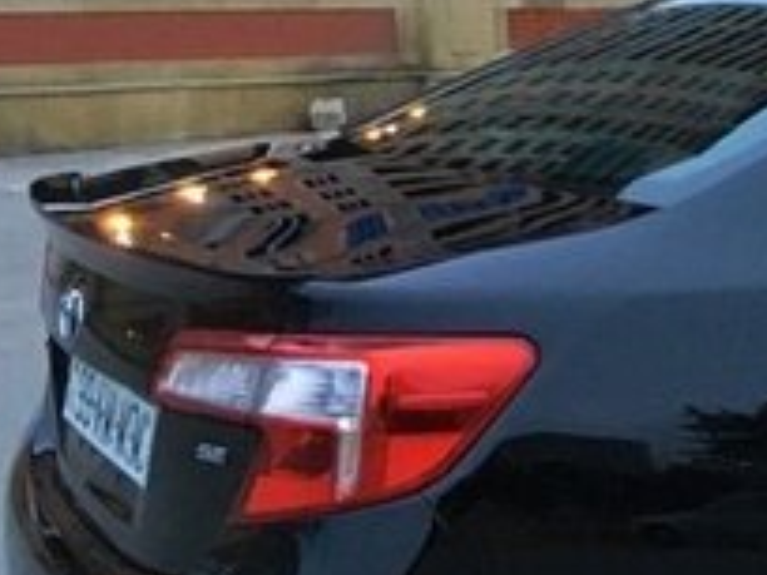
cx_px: 1181
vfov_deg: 15.7
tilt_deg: -10.2
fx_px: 2083
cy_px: 321
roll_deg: -2.9
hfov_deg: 18.3
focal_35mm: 94
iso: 200
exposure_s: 1/33
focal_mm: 4.15
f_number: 2.2
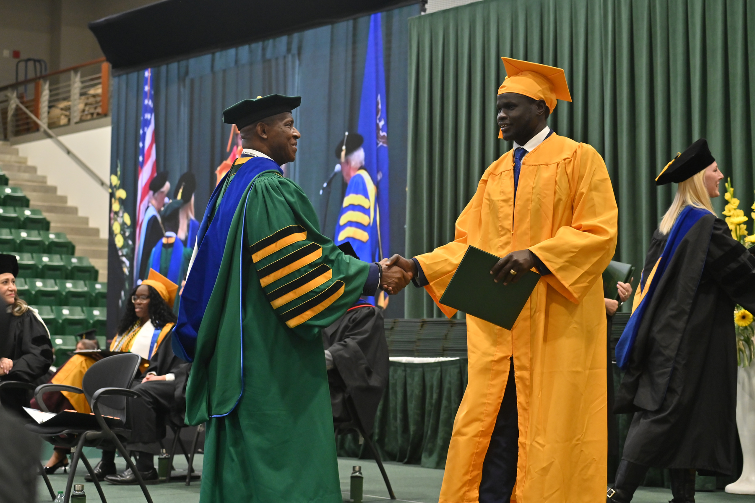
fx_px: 1467
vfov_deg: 19.4
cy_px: 252
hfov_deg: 28.9
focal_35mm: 70
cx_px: 378
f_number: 5.6
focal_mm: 70
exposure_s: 1/250
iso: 2500
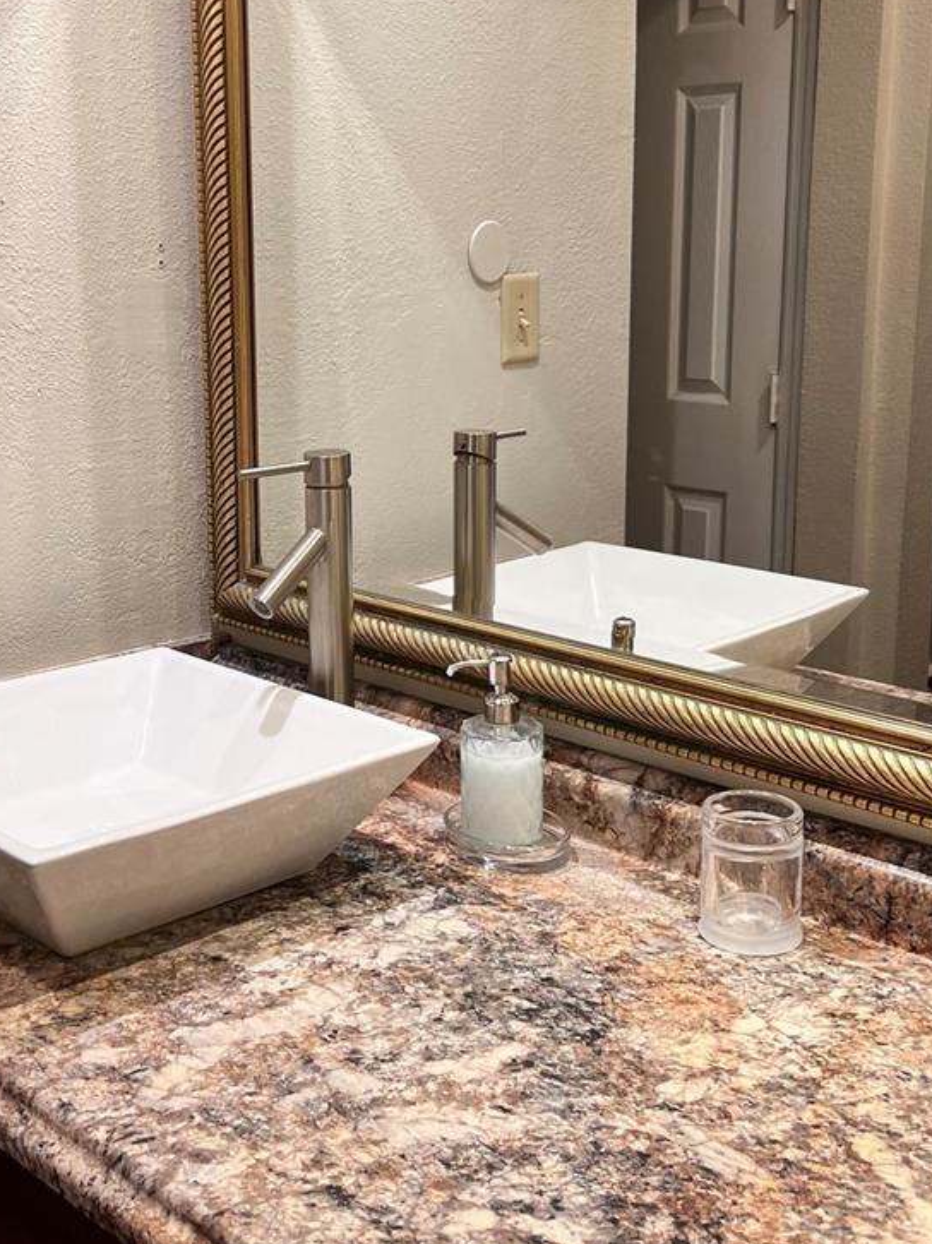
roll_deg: +0.2
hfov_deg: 33.4
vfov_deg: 43.7
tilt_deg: -10.5
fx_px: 1545
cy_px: 512
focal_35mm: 43
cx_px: 339
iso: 80
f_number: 1.5
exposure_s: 1/120
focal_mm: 5.7
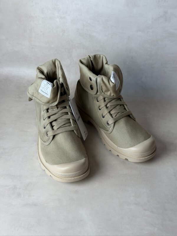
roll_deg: +1.1
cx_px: 88
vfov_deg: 39.7
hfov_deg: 30.3
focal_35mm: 48
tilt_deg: -38.5
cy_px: 118
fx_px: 327
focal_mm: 6.76
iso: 50
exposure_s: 1/100
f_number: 1.78
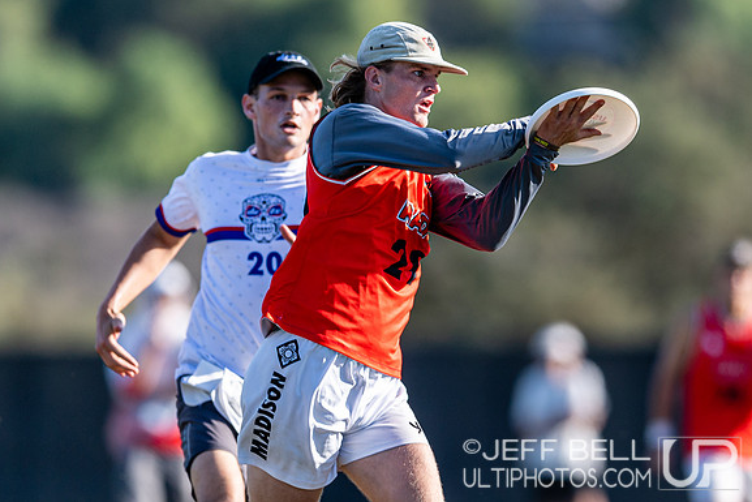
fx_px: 16965
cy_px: 320
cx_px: 437
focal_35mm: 812
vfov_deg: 1.7
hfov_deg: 2.5
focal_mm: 400
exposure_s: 1/1250
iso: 100
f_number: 2.8
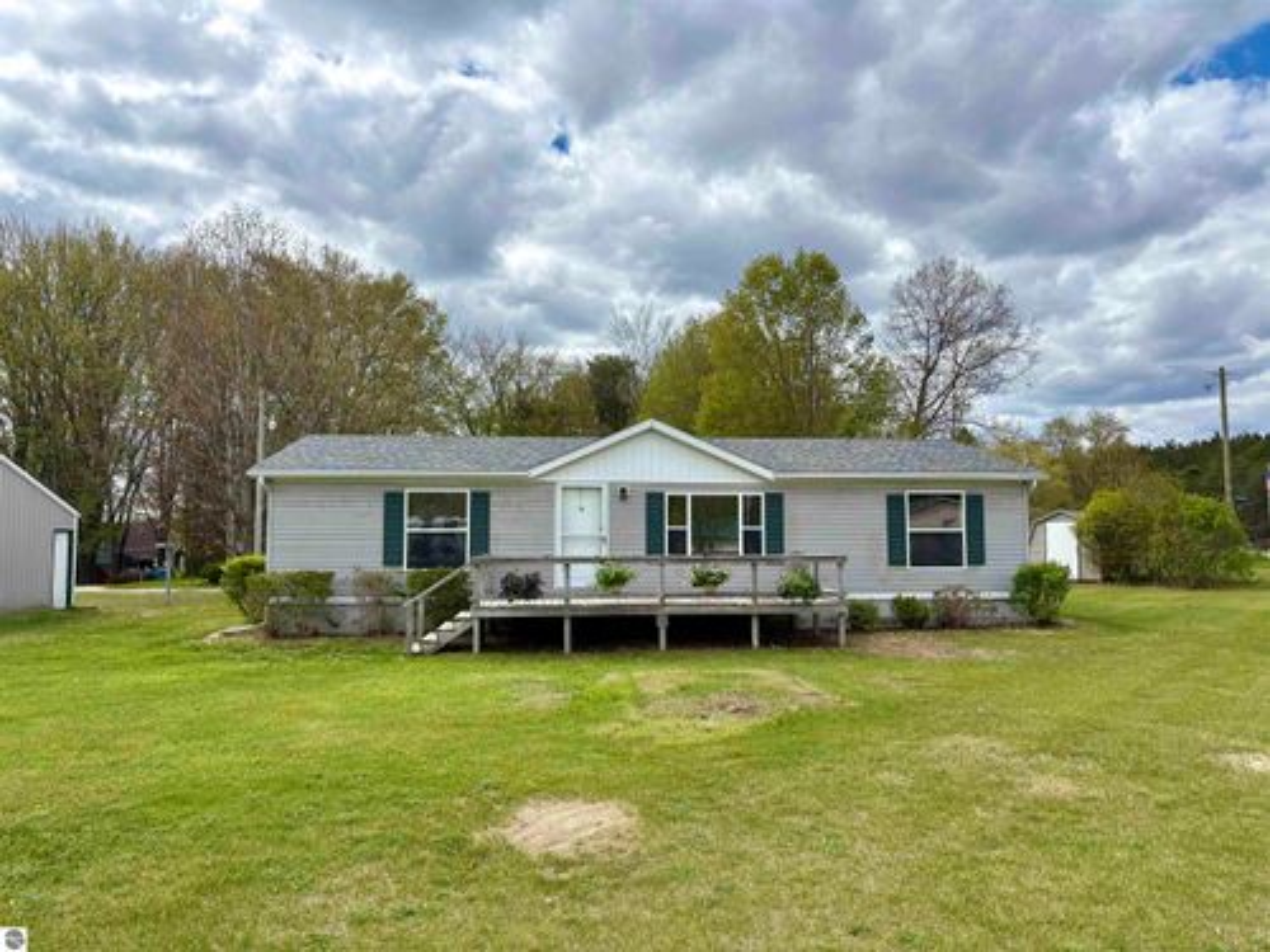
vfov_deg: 53.1
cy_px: 476
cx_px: 635
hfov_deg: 67.3
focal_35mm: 26
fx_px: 954
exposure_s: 1/4608
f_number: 1.6
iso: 50
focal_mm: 5.96
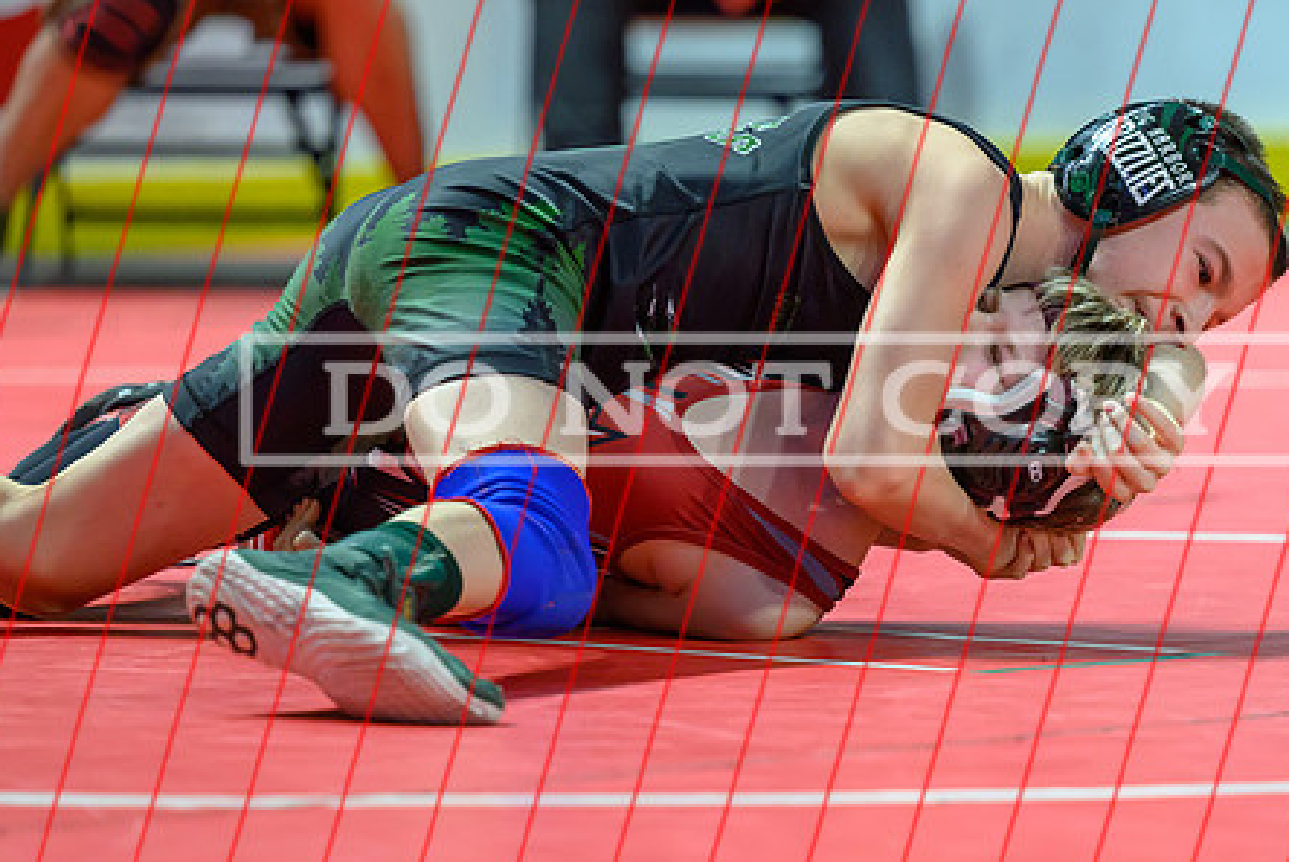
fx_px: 10752
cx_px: 1068
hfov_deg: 6.9
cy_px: 535
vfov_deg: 4.6
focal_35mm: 300
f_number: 2.8
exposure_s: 1/800
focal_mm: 165
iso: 3600
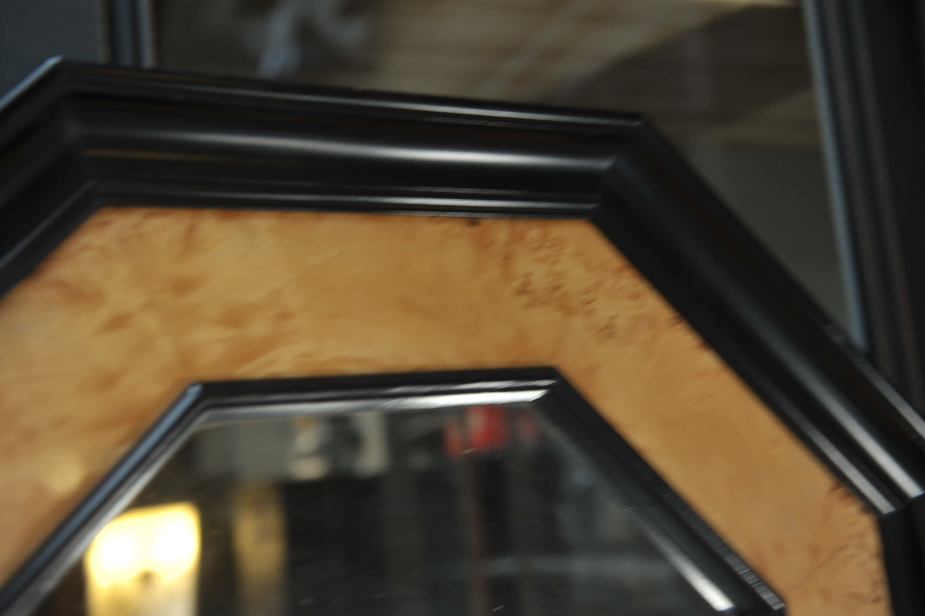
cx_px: 462
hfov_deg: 46.4
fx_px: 1078
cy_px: 308
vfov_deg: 31.9
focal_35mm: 42
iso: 250
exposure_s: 1/50
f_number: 3.2
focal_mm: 42
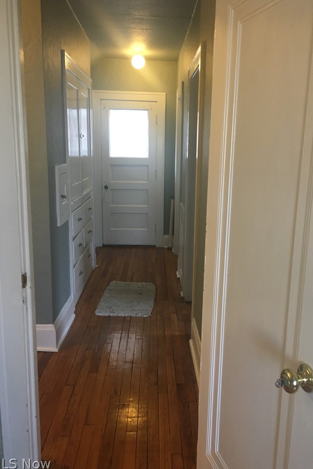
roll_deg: +0.7
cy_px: 234
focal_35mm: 31
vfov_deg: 60.3
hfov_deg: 42.3
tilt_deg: -11.4
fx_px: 404
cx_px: 167
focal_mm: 4.15
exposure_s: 1/30
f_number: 2.2
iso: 160
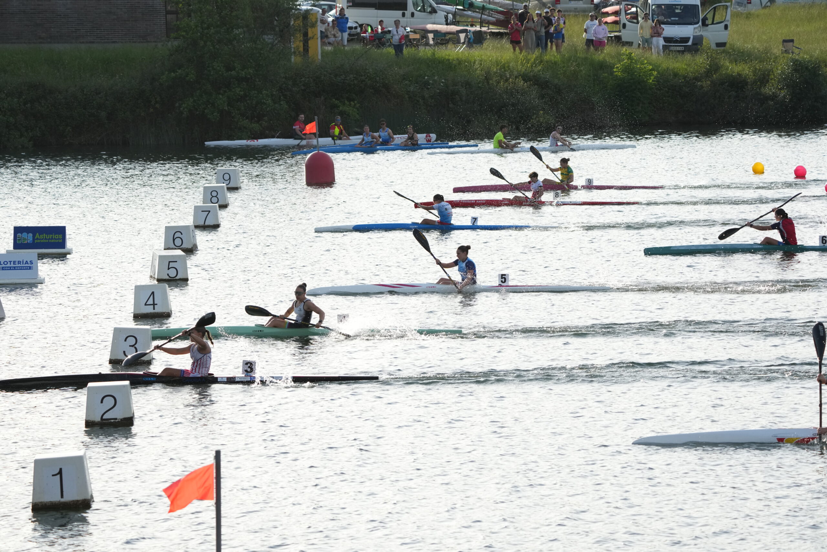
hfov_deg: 10.3
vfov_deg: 6.9
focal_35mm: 200
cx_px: 414
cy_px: 276
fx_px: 4594
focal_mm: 200
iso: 1600
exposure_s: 1/2000
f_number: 8
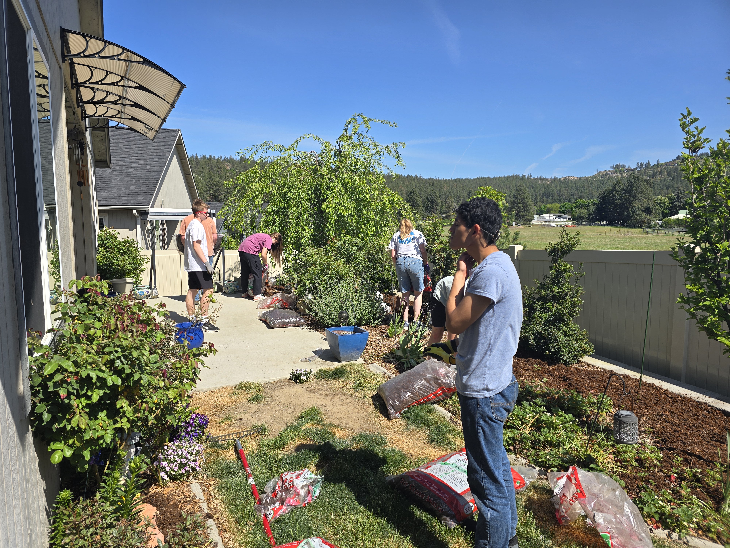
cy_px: 274
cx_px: 365
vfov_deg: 58.9
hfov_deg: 73.9
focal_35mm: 23
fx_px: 485
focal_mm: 6.3
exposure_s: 1/670
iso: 12
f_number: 1.7
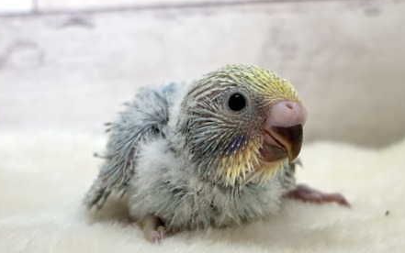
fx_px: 883
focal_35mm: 80
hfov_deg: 25.8
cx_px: 196
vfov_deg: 16.3
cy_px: 150
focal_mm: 5.96
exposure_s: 1/50
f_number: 1.6
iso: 40
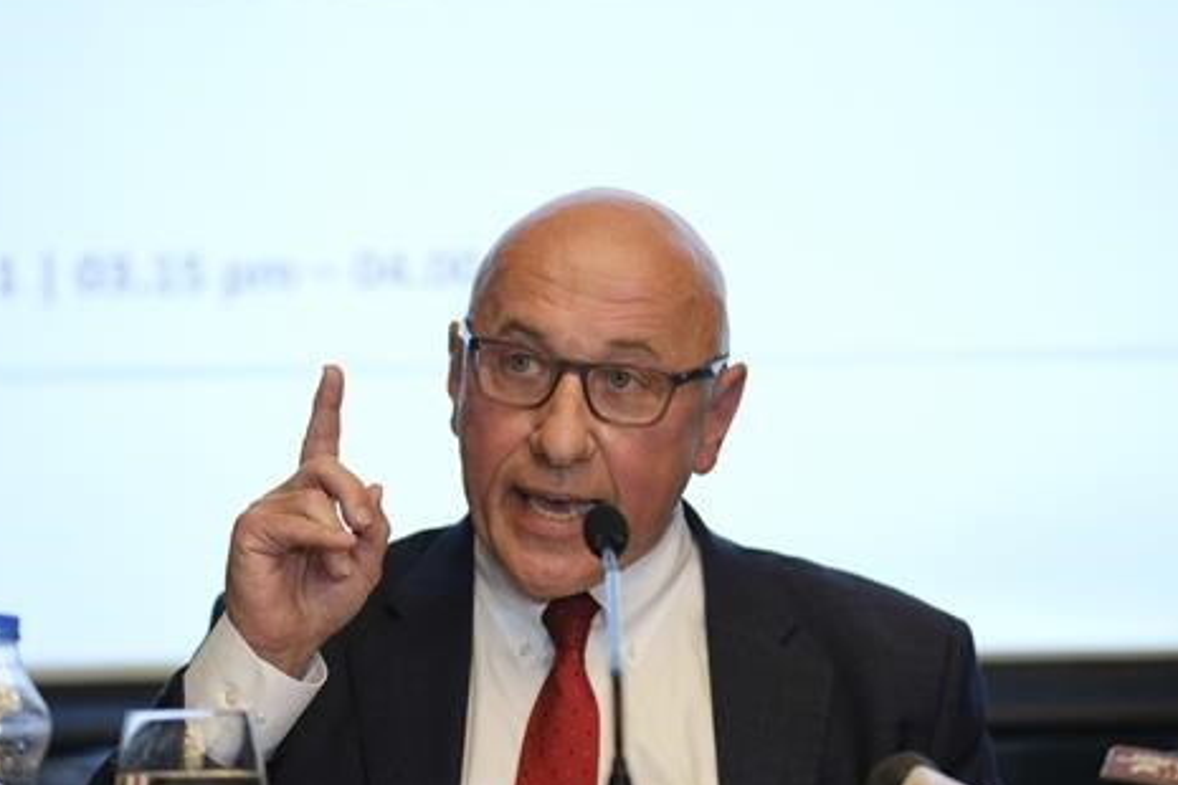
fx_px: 5857
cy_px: 374
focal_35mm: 179
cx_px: 623
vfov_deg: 7.7
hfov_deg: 11.5
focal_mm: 85
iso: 2000
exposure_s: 1/480
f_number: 1.8
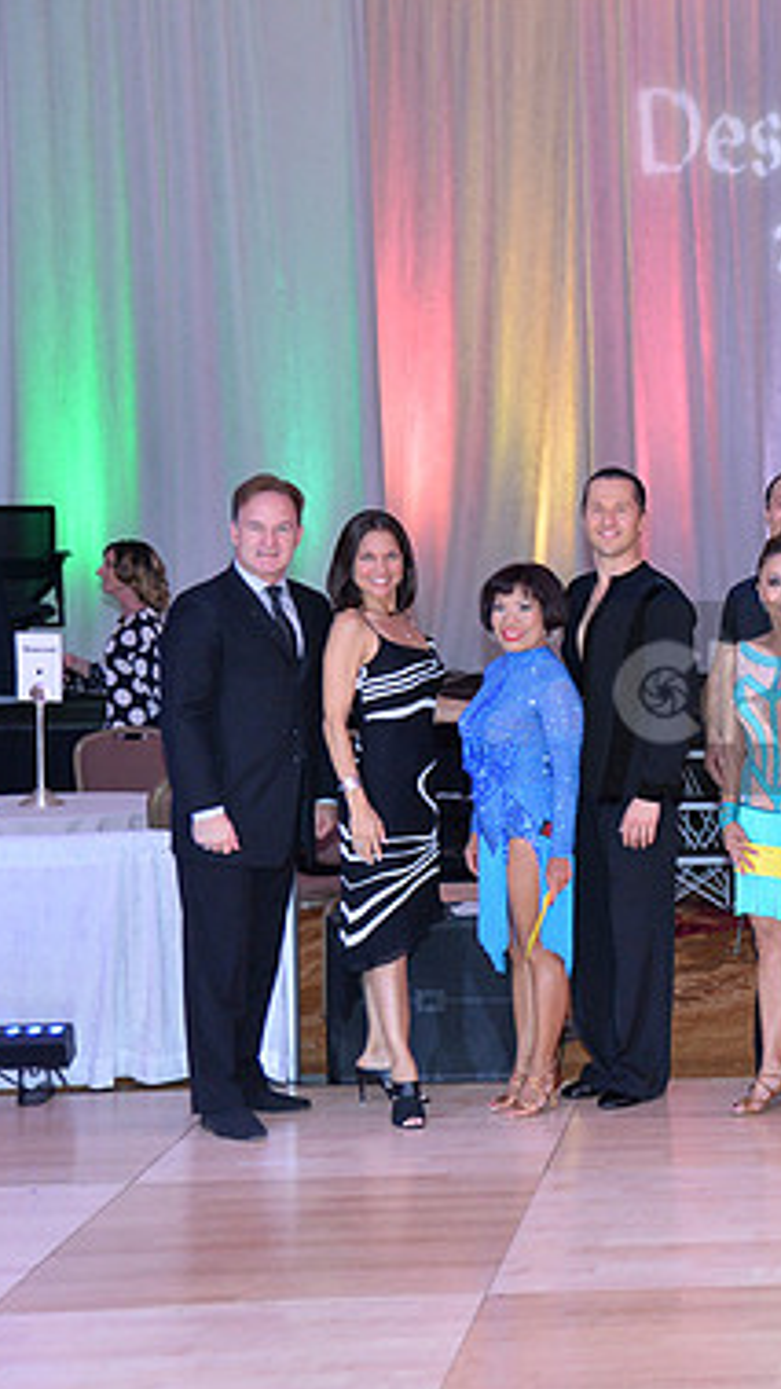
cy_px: 698
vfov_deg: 32.8
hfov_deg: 17.7
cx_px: 983
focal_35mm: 64
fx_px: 2358
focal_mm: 40
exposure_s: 1/250
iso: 2000
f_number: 4.5
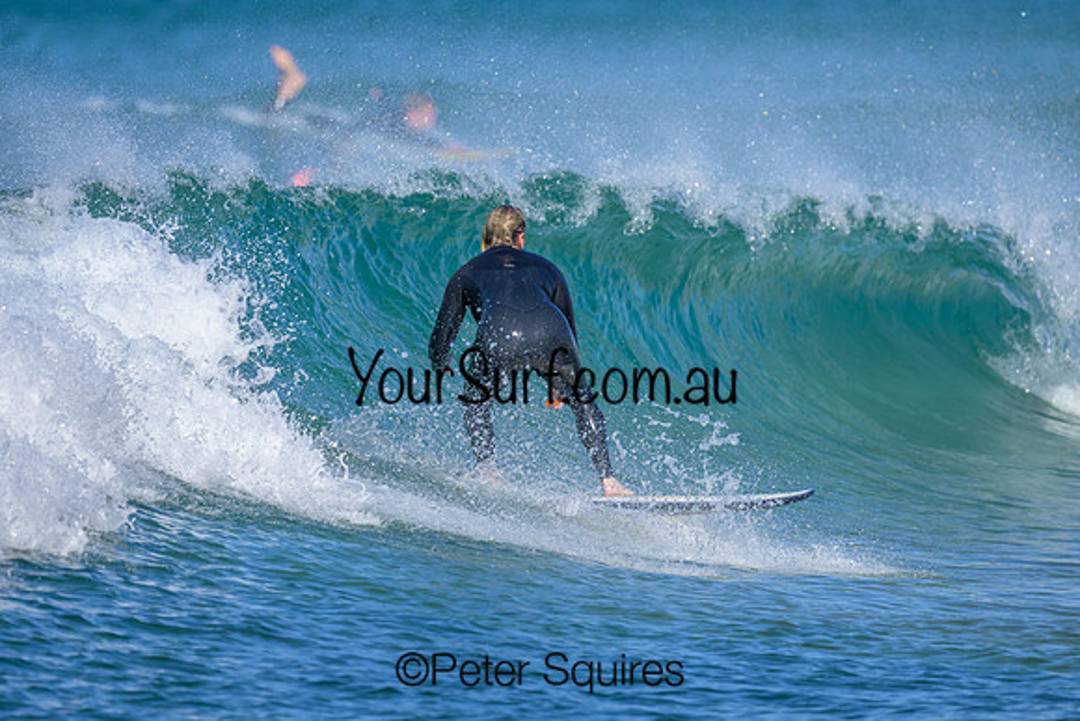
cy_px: 358
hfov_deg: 2.6
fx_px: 24193
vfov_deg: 1.7
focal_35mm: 806
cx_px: 536
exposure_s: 1/2000
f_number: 6.3
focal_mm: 800
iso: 360
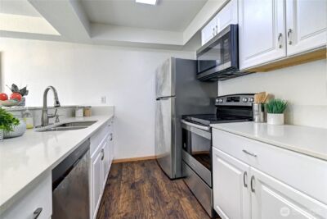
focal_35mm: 15
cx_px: 164
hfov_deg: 100.4
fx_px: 136
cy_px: 110
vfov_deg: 77.4
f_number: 11
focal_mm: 10
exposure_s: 1/6
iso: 3200
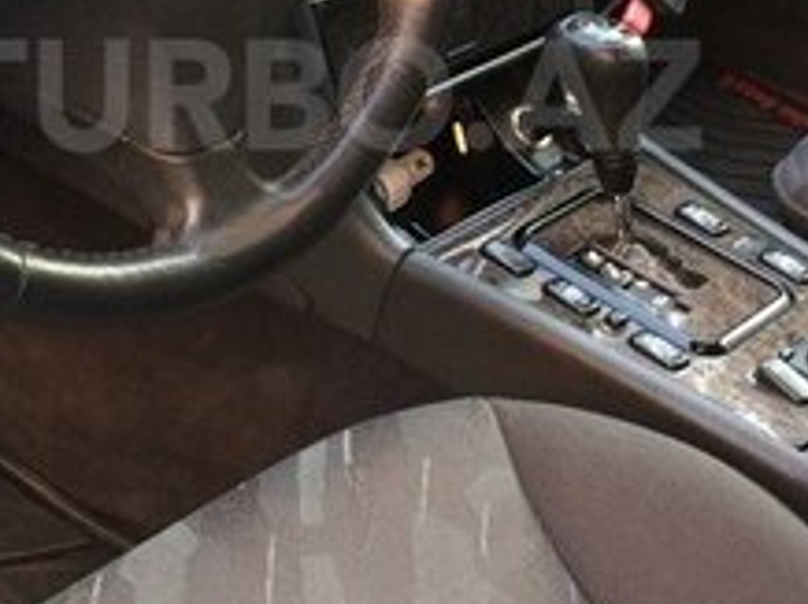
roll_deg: -6.3
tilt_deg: -32.5
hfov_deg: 22.2
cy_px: 94
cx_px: 322
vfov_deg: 16.6
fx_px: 2052
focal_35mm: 88
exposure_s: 1/33
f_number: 2.2
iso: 80
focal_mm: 4.15
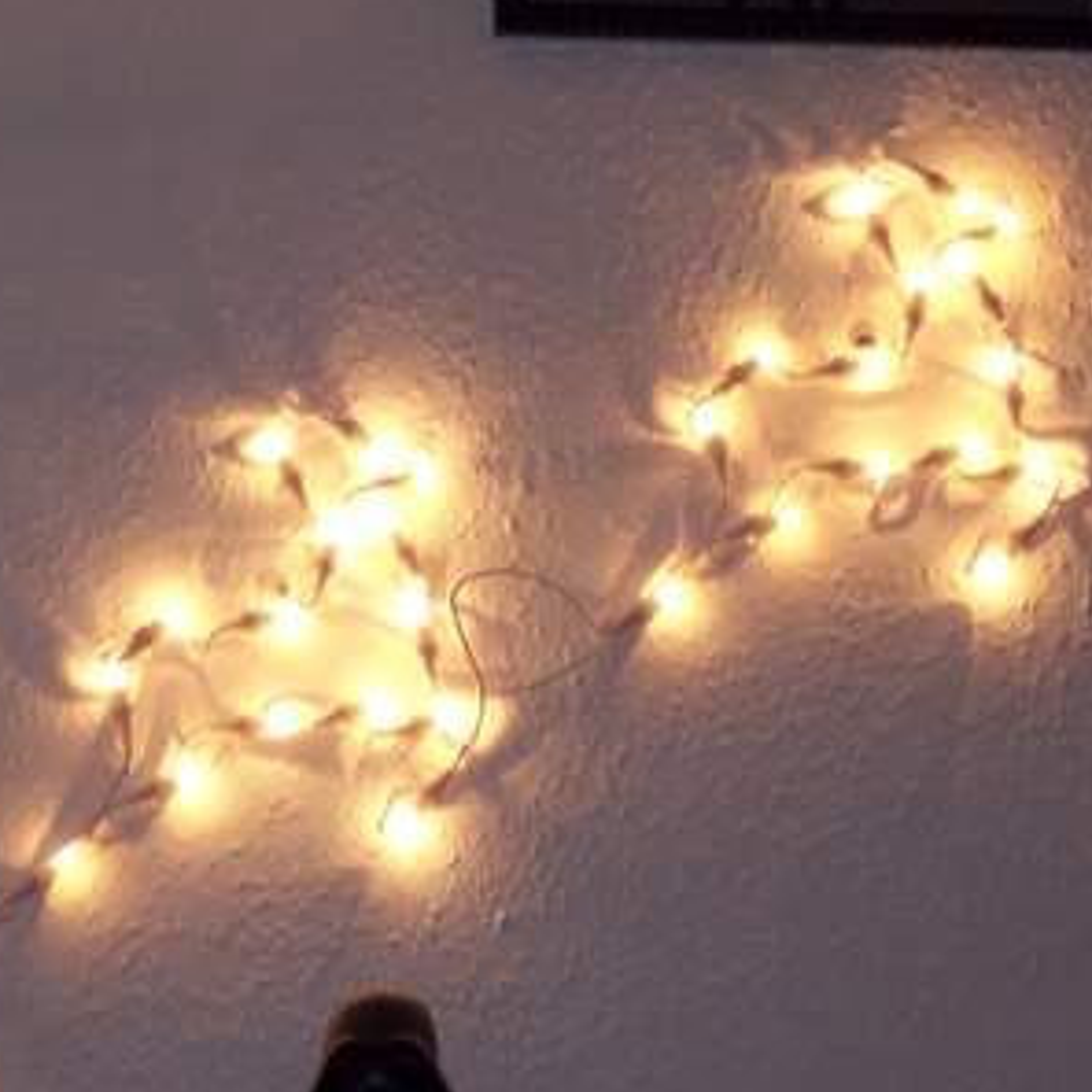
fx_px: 7780
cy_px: 627
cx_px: 299
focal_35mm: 218
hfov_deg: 8.0
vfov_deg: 8.0
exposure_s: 1/8
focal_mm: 24
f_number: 4.8
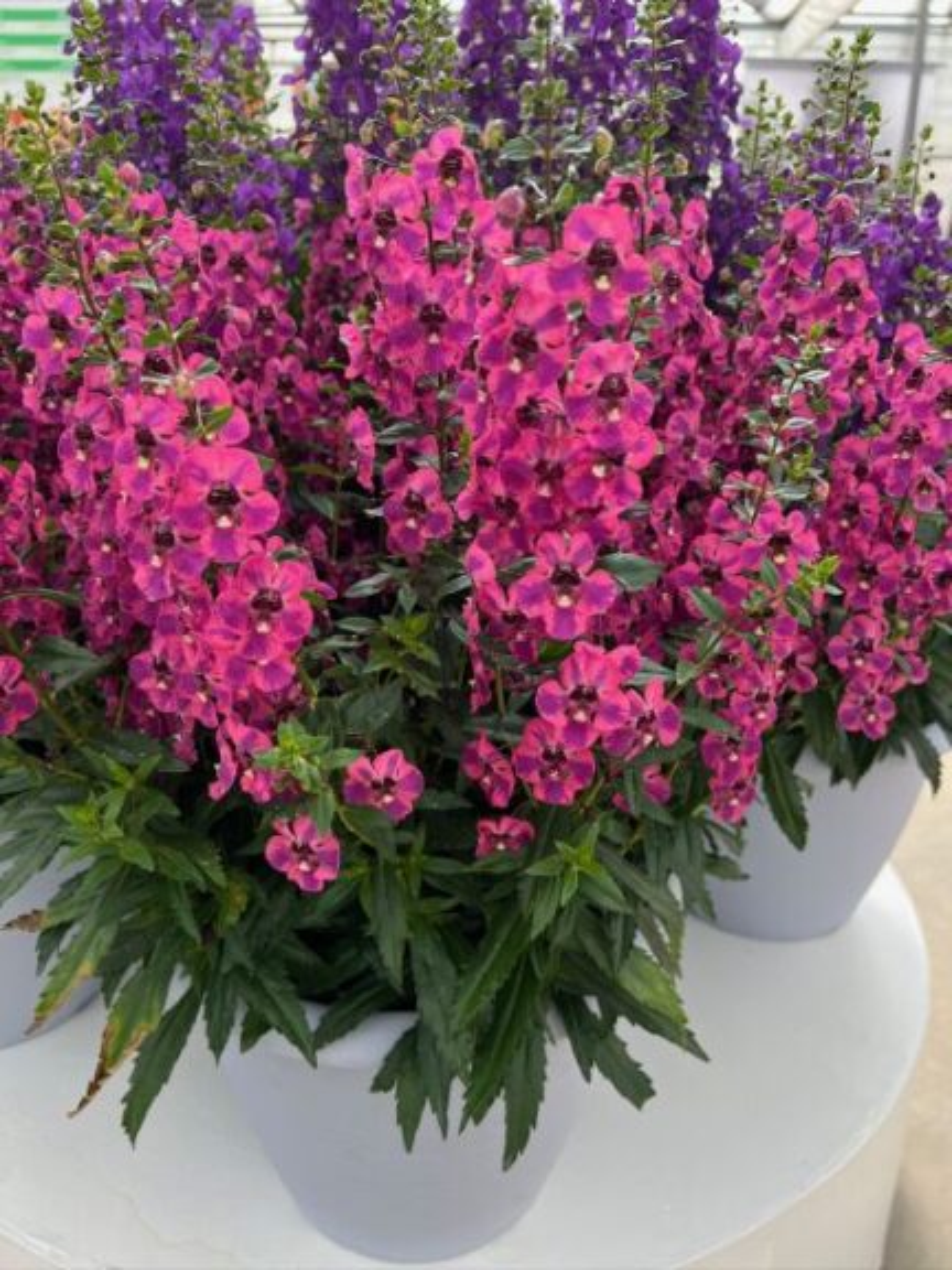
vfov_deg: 67.3
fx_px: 953
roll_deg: -0.2
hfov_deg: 53.1
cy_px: 635
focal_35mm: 26
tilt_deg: -17.9
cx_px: 476
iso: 40
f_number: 1.5
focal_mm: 5.7
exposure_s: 1/207
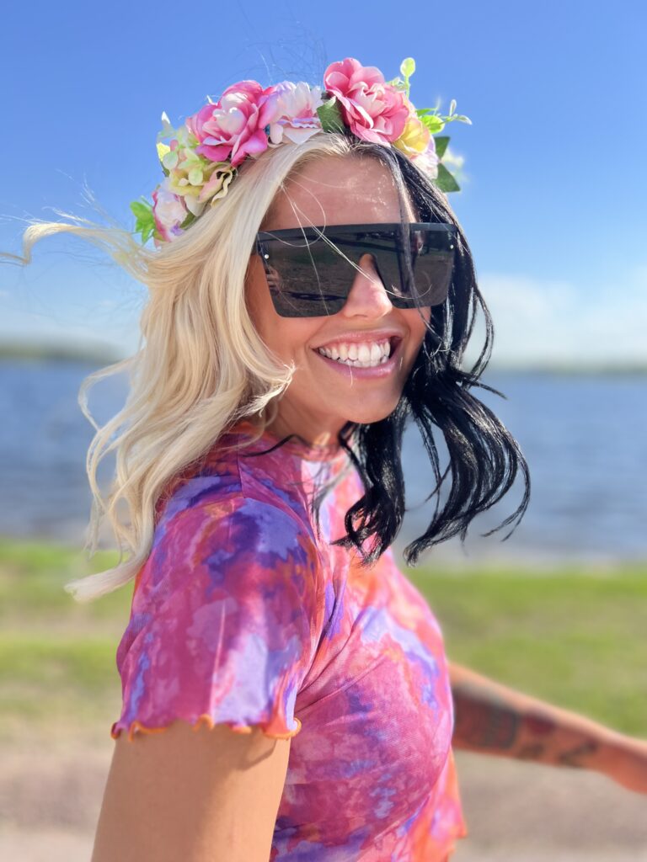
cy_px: 431
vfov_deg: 67.3
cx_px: 324
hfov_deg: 53.1
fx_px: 648
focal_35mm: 26
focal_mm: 5.7
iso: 50
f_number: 1.5
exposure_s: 1/1972
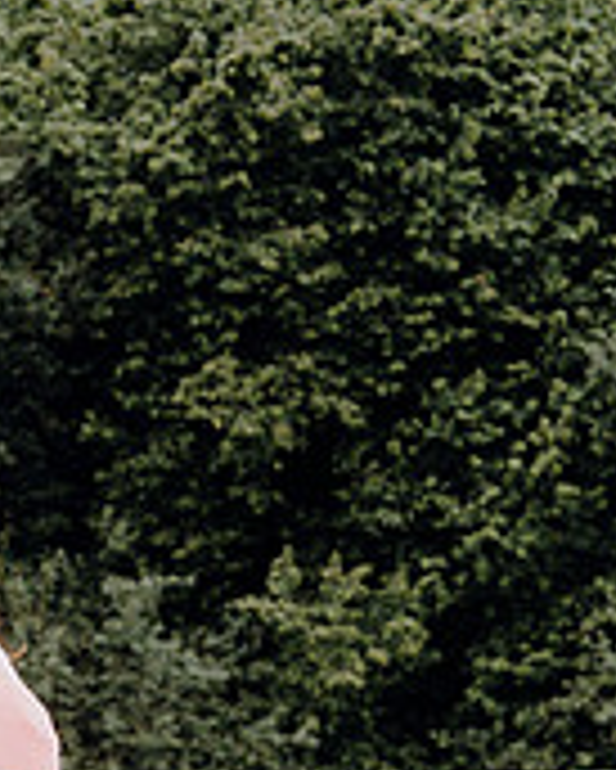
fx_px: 4417
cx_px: -108
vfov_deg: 9.8
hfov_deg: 7.9
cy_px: 844
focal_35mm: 194
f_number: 5.6
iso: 320
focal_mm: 61
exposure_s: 1/250
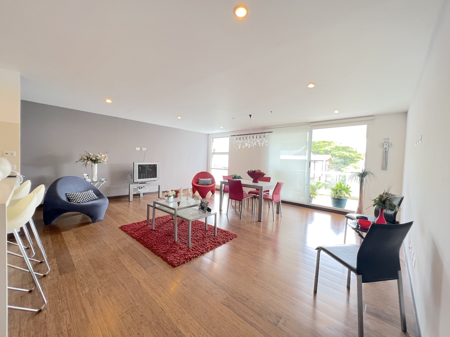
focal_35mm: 13
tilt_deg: -1.9
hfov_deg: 106.2
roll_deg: -1.7
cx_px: 225
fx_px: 169
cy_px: 168
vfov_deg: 89.9
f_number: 1.8
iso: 125
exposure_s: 1/120
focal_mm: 1.57
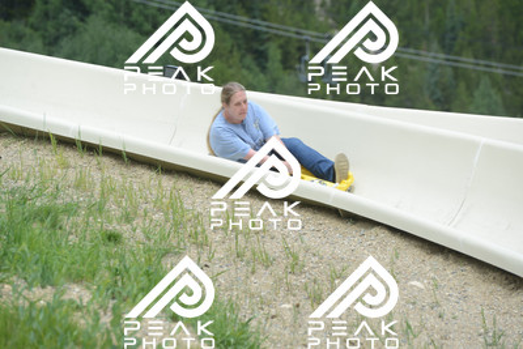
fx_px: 2834
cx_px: 262
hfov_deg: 10.5
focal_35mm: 195
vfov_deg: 7.0
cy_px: 174
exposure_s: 1/640
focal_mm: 195
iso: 280
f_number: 6.3
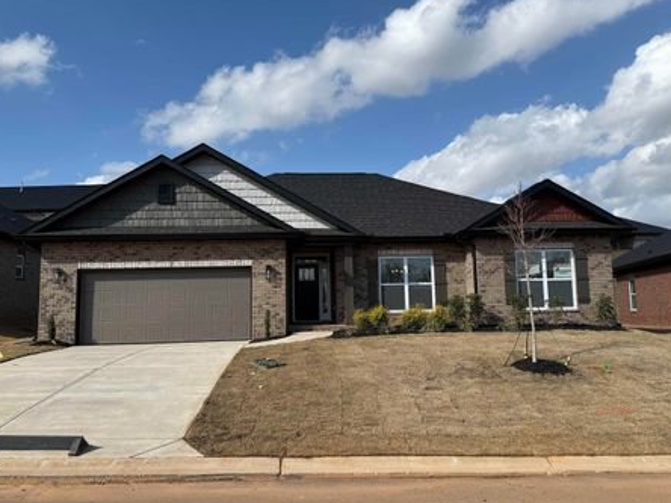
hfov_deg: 65.3
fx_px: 523
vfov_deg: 51.4
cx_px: 345
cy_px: 250
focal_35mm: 27
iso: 80
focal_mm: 6.76
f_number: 1.78
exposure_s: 1/6173
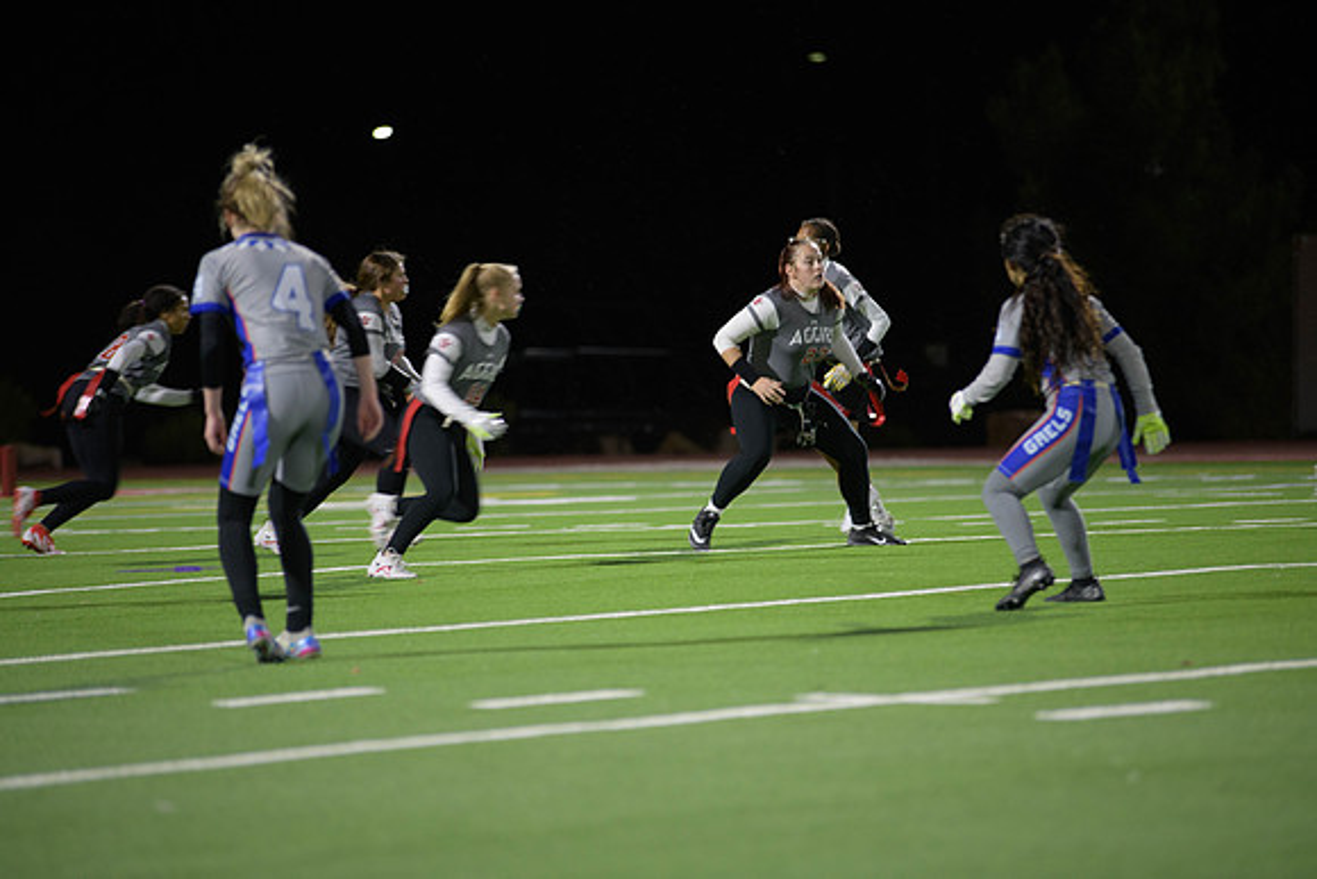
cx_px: 658
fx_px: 6952
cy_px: 440
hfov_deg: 10.8
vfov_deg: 7.2
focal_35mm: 190
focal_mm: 190
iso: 1100
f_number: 2.8
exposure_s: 1/200
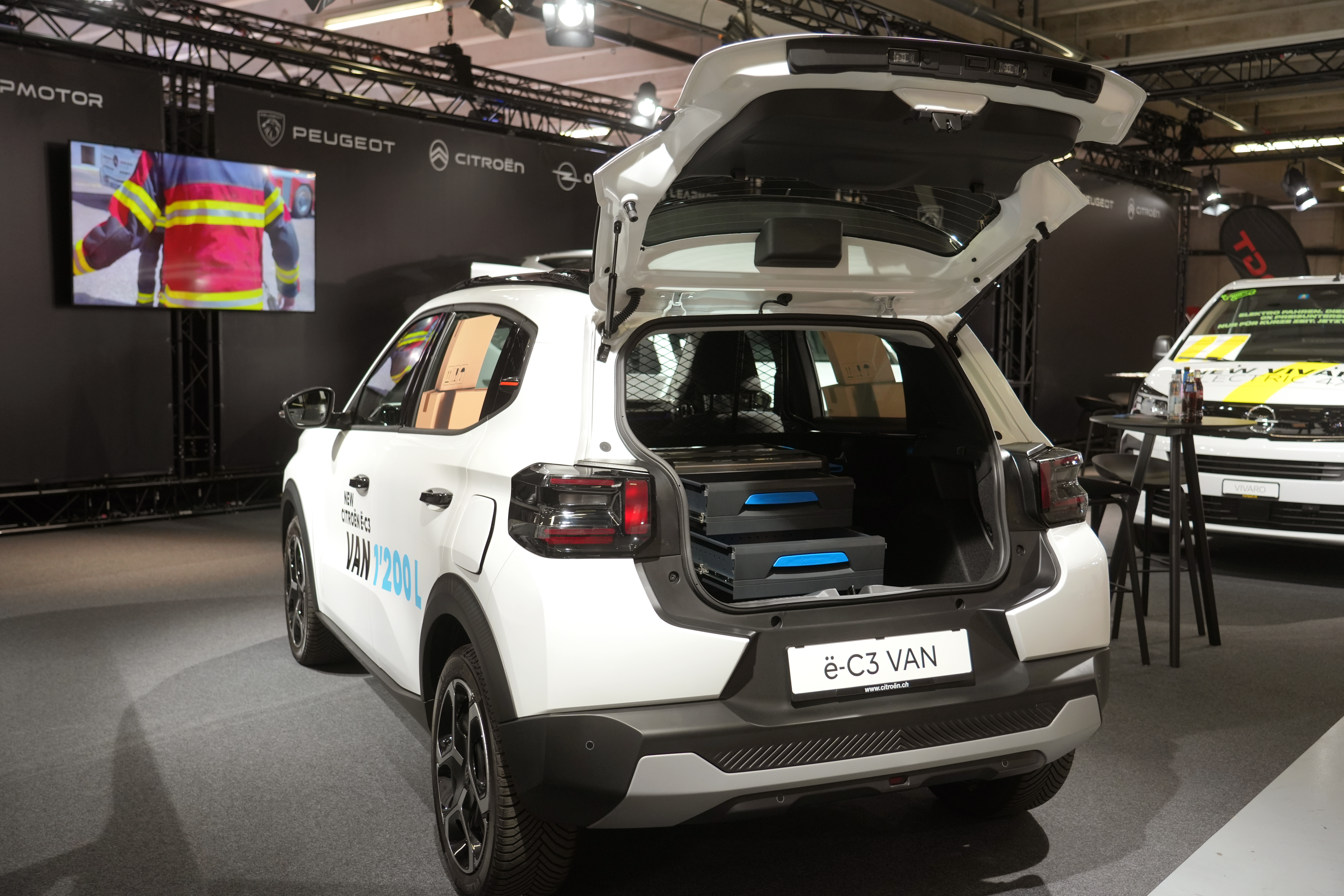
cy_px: 448
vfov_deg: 38.9
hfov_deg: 55.8
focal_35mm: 34
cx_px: 672
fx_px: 1269
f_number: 4
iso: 1000
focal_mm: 34
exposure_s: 1/160
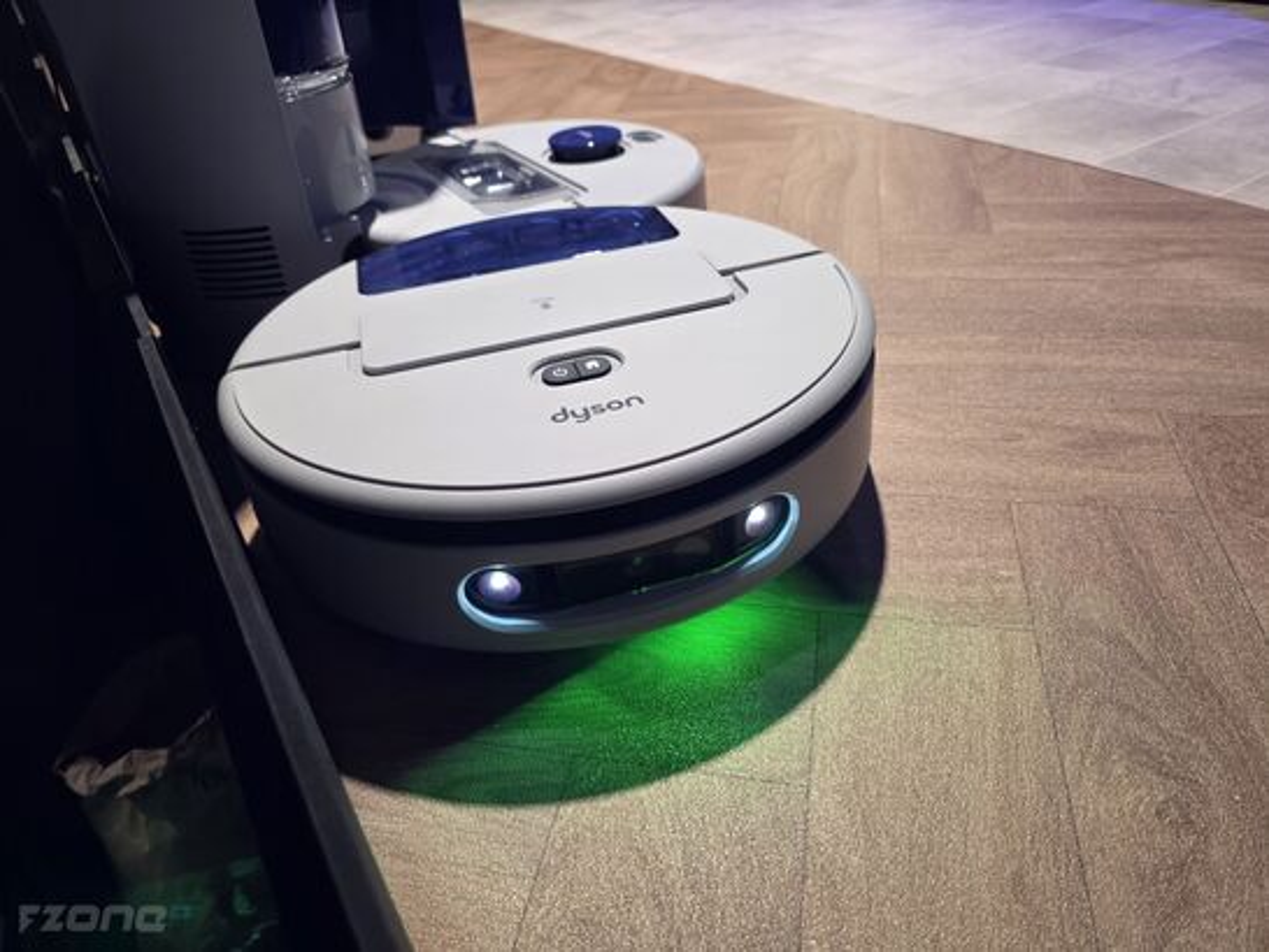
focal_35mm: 23
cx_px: 634
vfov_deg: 58.9
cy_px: 476
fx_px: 844
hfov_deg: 73.9
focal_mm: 6.3
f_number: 1.7
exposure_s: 1/52.8
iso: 250
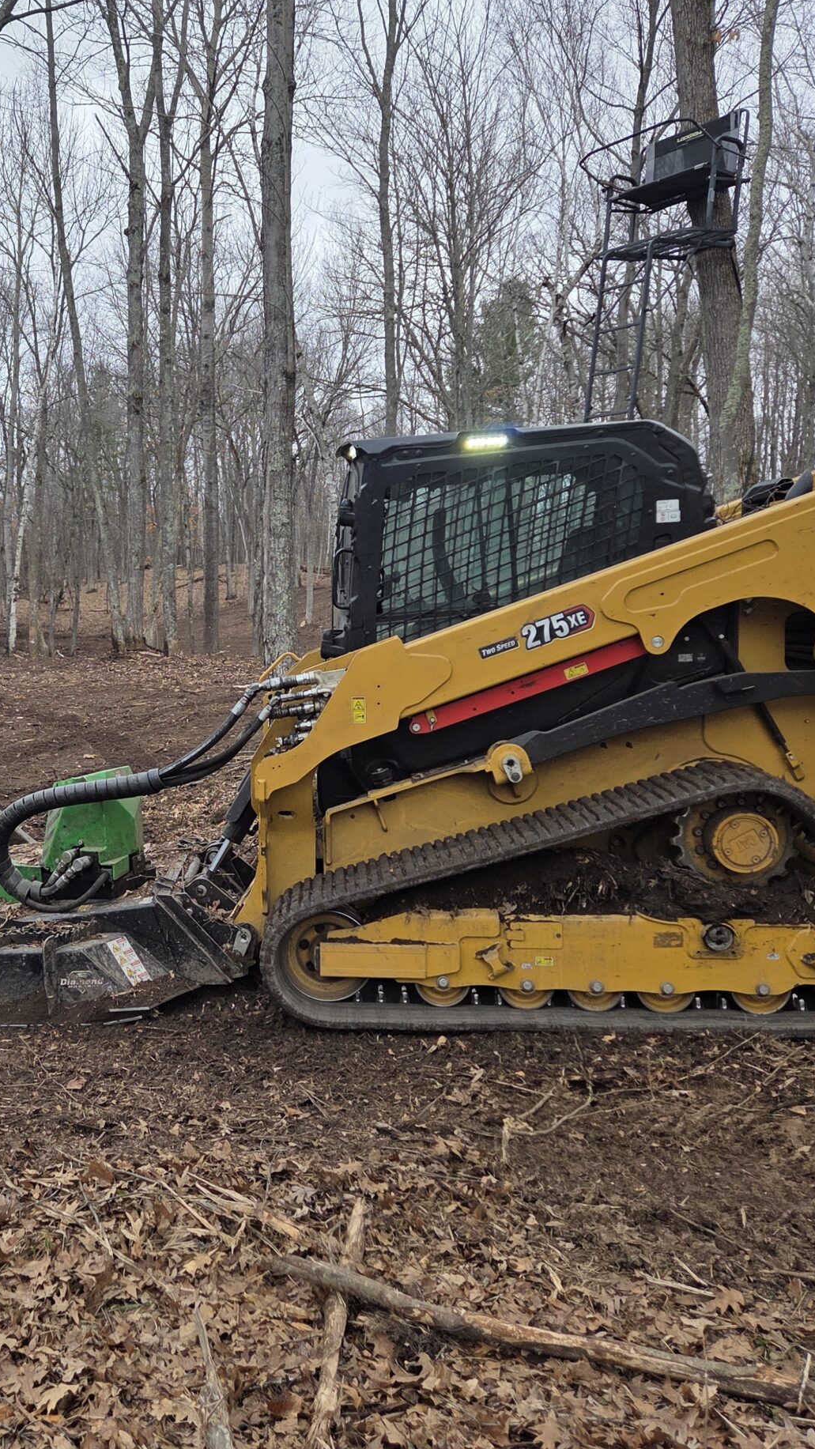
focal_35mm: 35
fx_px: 1345
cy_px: 691
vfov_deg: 56.6
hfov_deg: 32.5
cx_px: 134
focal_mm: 5.4
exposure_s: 1/1300
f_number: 1.8
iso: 80
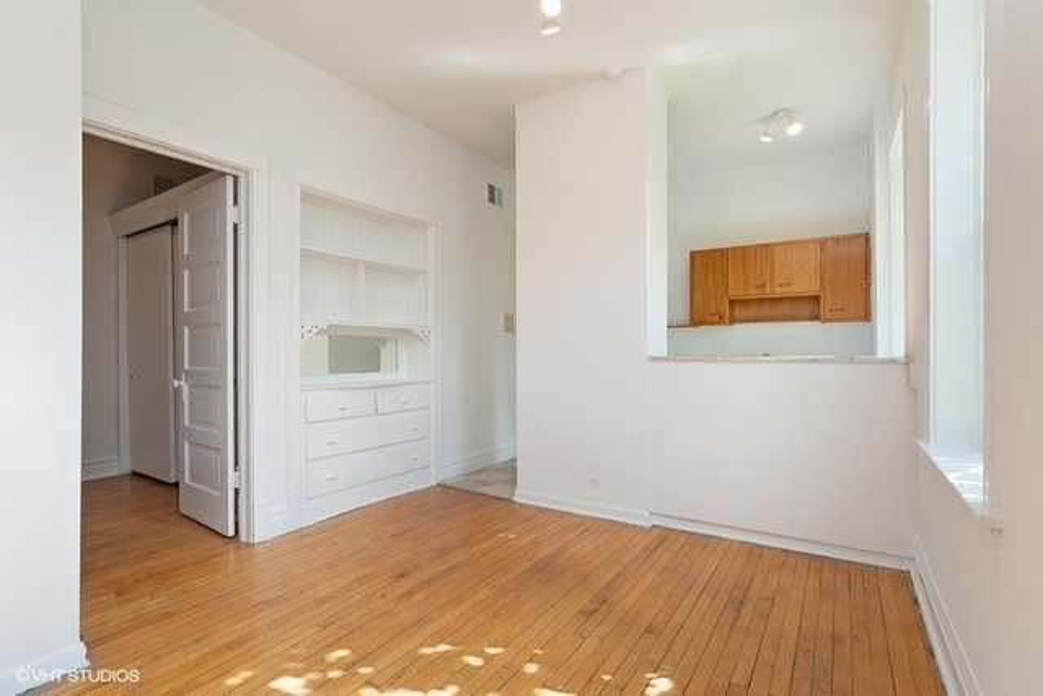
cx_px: 522
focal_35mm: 17
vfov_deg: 70.5
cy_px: 348
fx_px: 493
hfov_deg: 93.3
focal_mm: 17
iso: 320
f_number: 7.1
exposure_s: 1/40
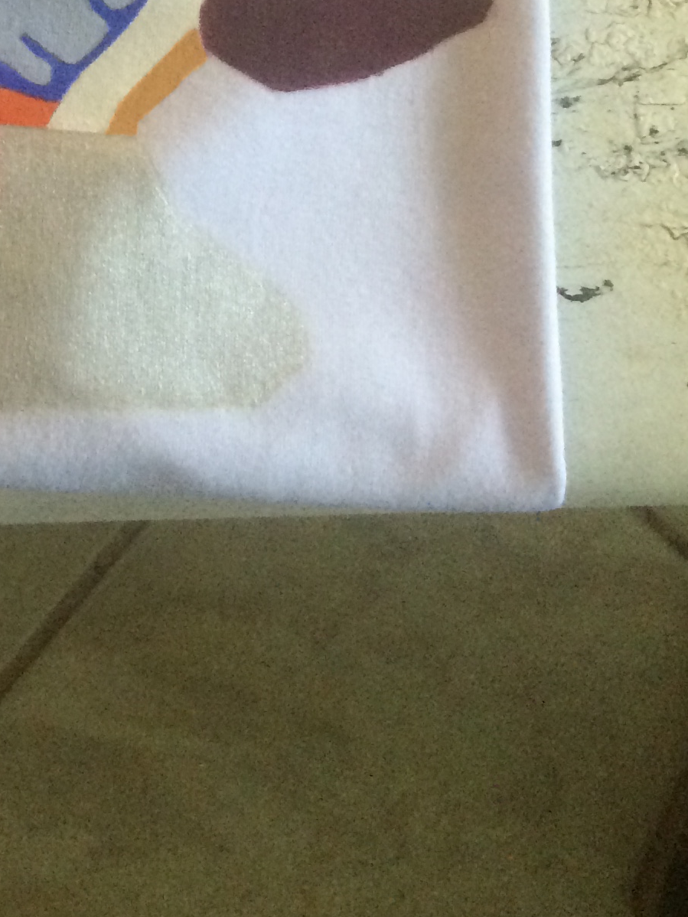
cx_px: -229
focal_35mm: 79
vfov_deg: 21.9
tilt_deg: -86.1
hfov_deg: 17.4
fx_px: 2093
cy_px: -315
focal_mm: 4.15
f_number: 2.2
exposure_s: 1/30
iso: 200
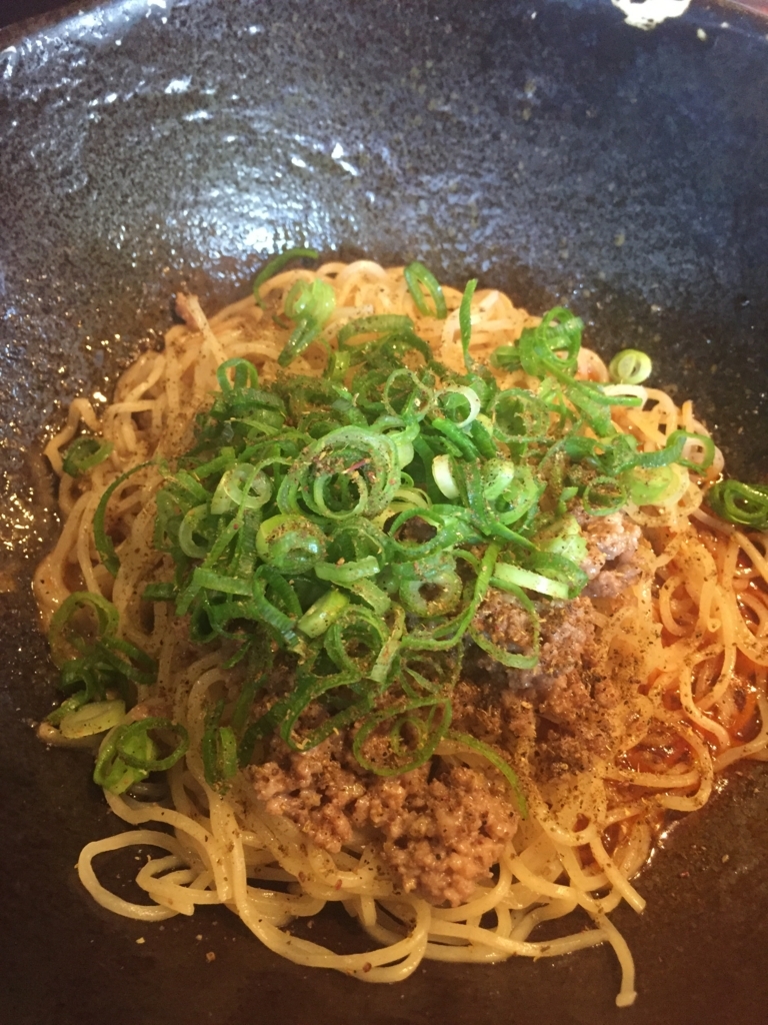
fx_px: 858
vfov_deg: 61.7
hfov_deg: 48.2
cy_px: 512
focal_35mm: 29
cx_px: 384
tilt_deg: -60.5
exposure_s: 1/24
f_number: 2.2
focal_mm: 4.15
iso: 250
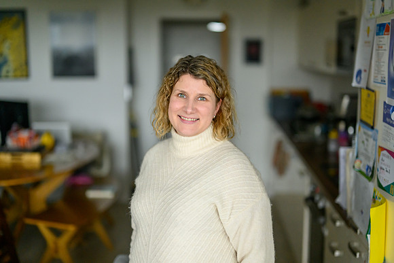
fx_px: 547
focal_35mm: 50
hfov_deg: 39.6
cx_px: 197
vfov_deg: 27.0
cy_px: 132
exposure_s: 1/400
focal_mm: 50
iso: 1600
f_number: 1.2
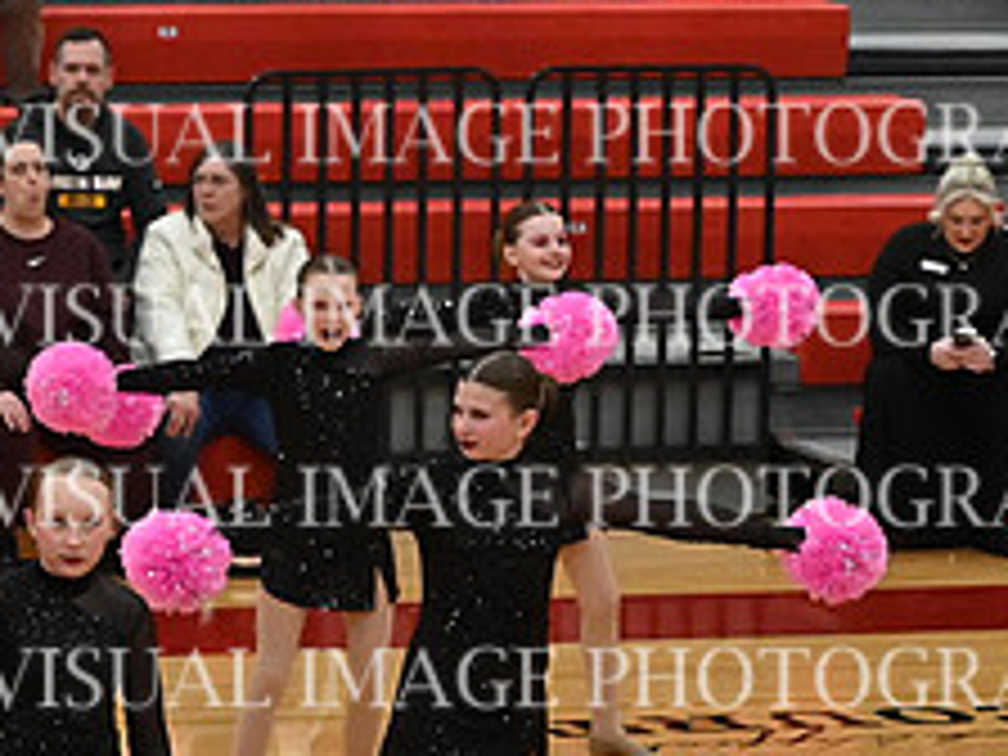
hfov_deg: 6.2
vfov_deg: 4.6
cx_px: 562
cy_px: 587
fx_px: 9347
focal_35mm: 321
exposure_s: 1/400
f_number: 4
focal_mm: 86
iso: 6400
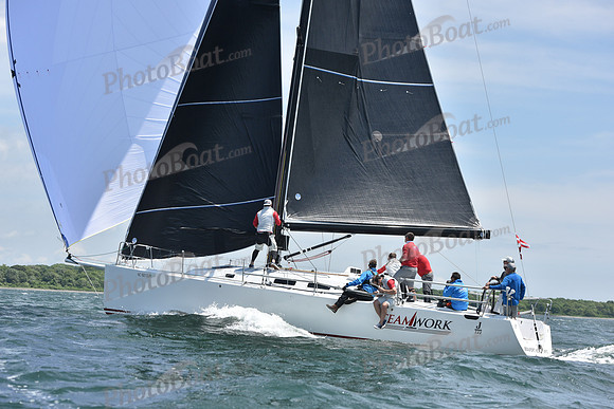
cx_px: 307
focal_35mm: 90
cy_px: 204
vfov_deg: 15.2
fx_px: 1535
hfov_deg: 22.6
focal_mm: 90
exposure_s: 1/1250
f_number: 6.3
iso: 250
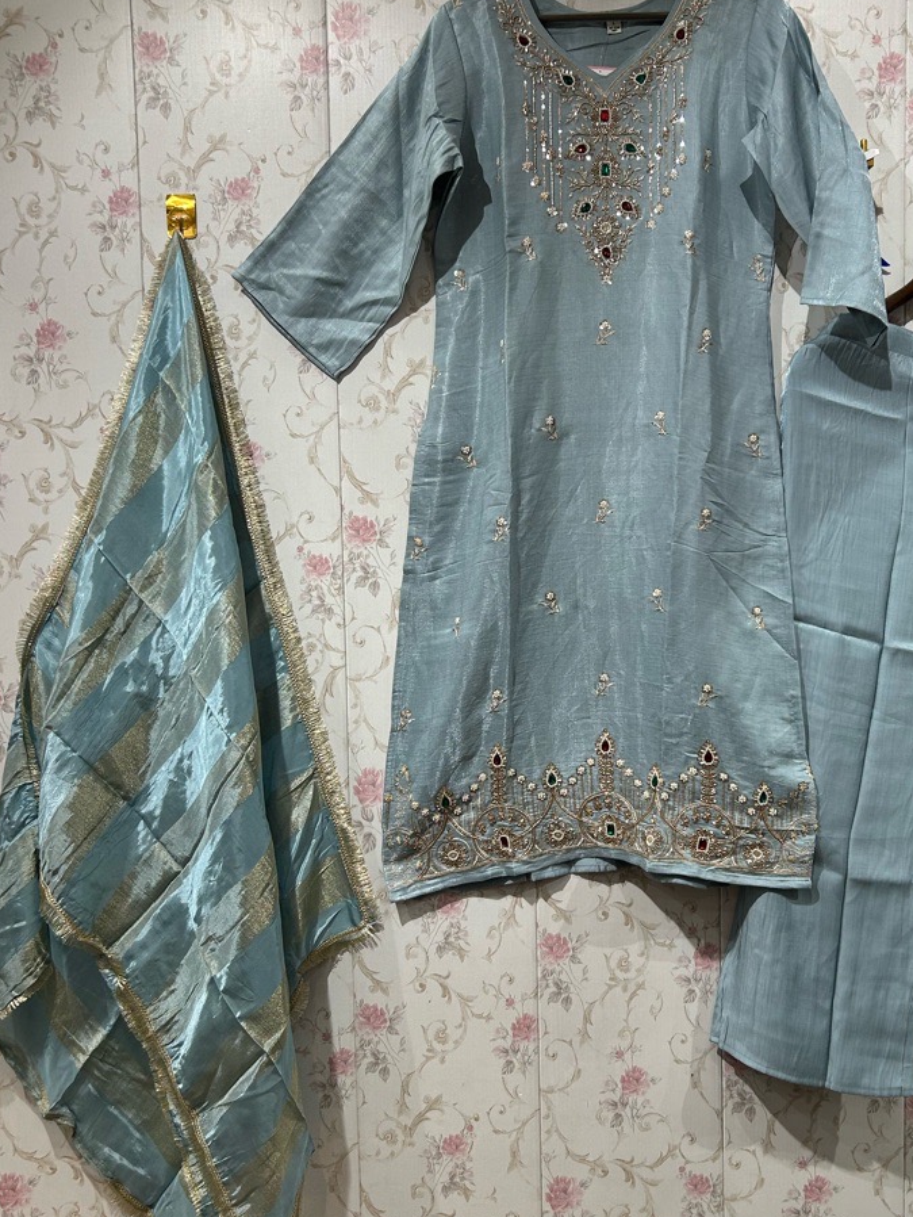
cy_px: 585
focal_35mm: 37
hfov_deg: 38.2
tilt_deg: -4.7
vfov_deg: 50.1
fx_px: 1300
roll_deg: -0.1
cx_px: 617
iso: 40
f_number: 1.5
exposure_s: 1/204
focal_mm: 5.7
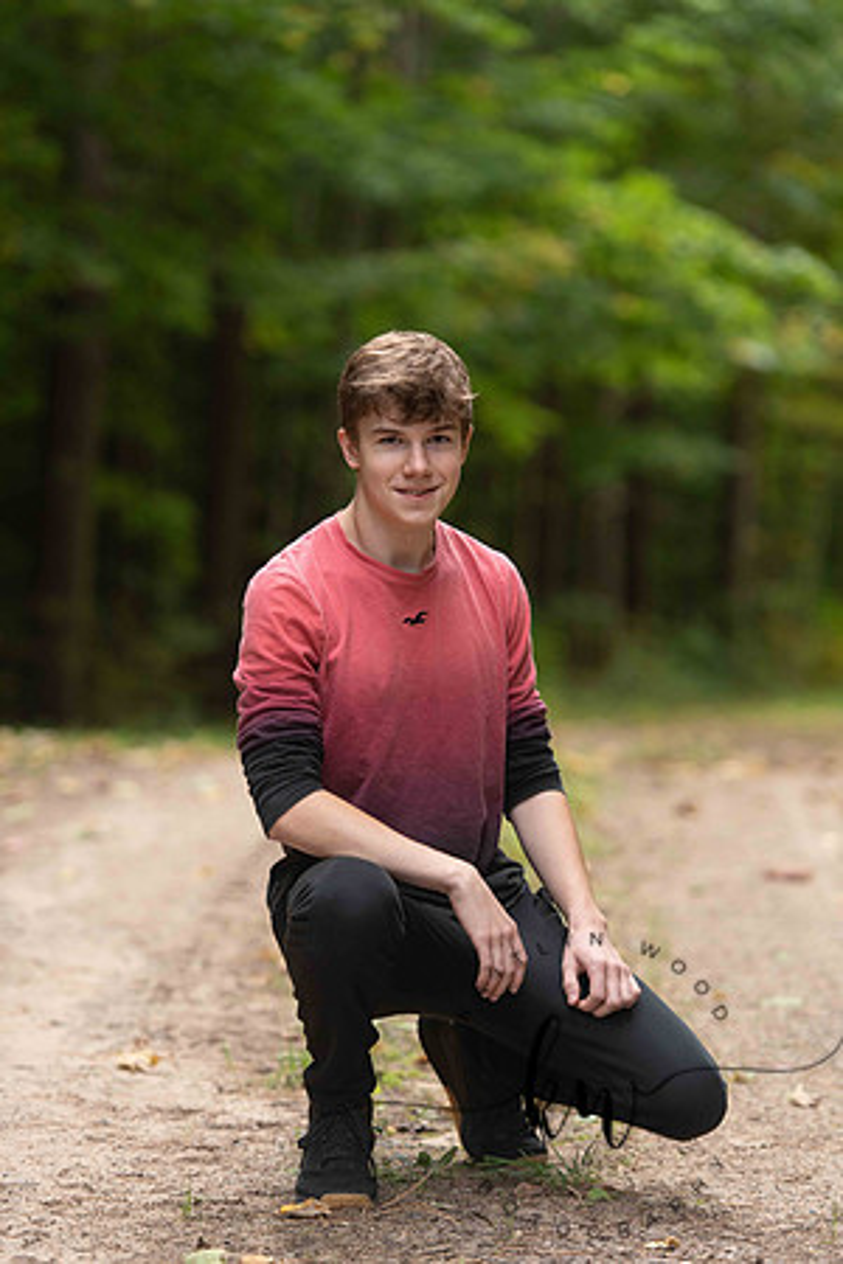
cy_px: 632
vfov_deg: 15.2
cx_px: 422
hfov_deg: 10.2
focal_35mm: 135
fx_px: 4742
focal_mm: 135
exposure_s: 1/320
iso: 500
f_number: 2.8
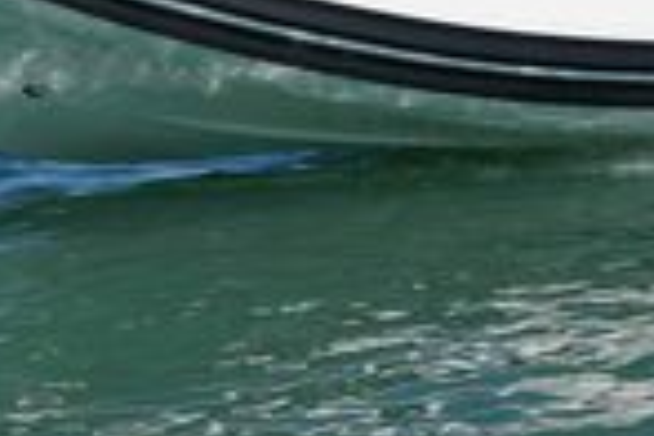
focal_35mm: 220
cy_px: -383
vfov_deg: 6.1
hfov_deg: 9.3
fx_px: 3996
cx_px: 752
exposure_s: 1/800
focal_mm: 54
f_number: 6.3
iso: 100
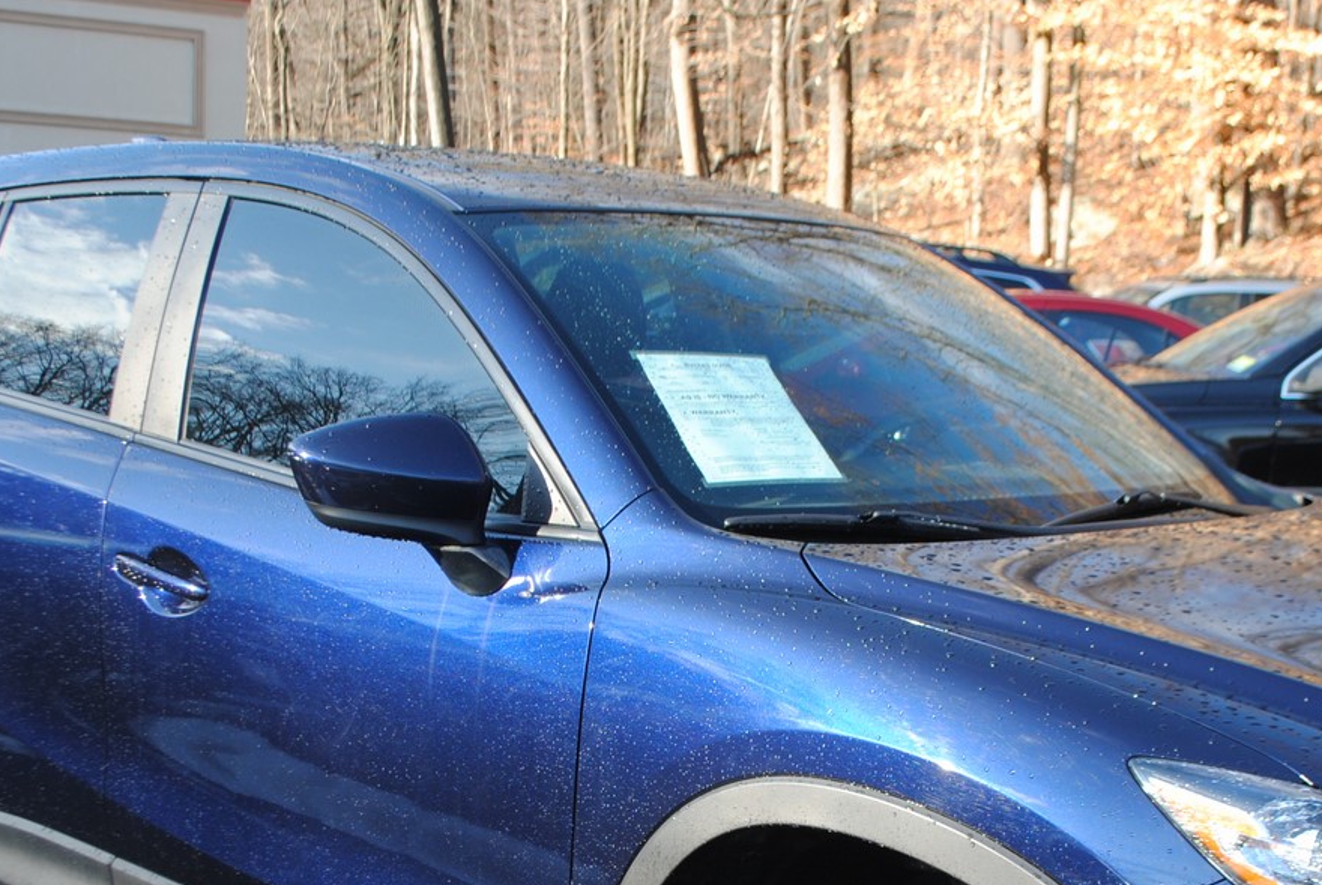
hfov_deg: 33.3
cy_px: 732
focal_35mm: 60
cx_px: 787
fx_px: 2206
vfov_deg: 22.3
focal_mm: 22
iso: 125
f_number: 5.6
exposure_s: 1/125
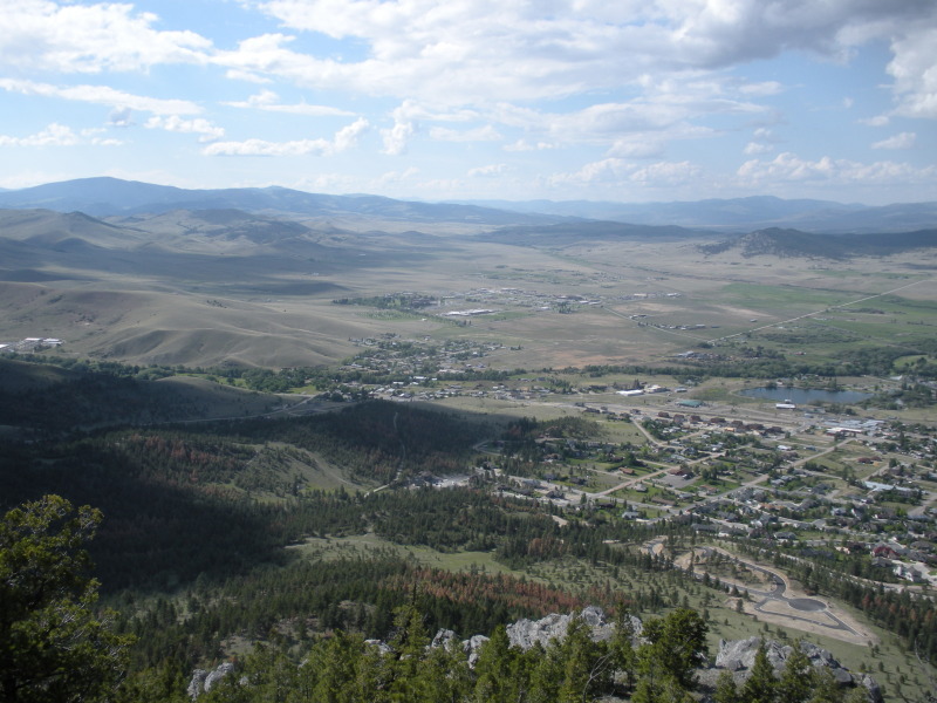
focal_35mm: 36
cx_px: 468
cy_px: 352
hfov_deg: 51.4
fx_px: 974
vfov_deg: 39.7
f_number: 3.5
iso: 64
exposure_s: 1/768
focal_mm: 6.3
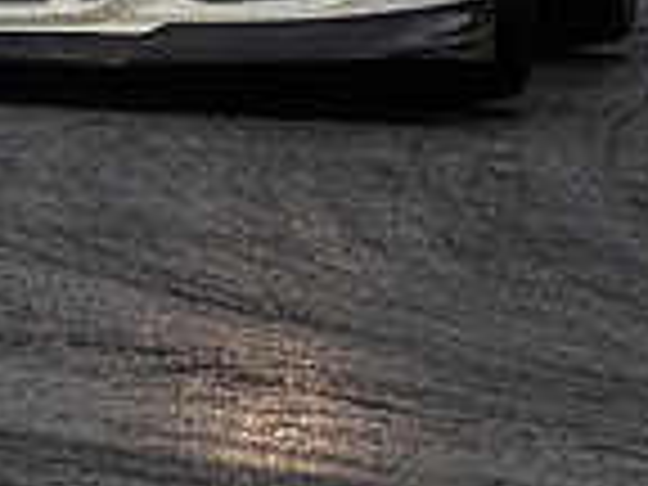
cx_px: 576
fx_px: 31711
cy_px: -331
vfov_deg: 0.9
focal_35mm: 1694
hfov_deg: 1.2
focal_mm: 210
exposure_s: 1/320
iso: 400
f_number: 14
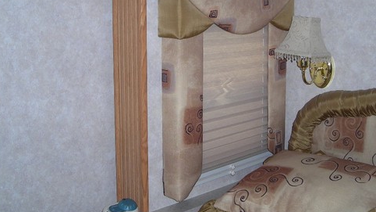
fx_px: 548
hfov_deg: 37.8
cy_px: 68
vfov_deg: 21.7
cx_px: 201
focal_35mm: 55
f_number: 3.2
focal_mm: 6.3
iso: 67
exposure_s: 1/60
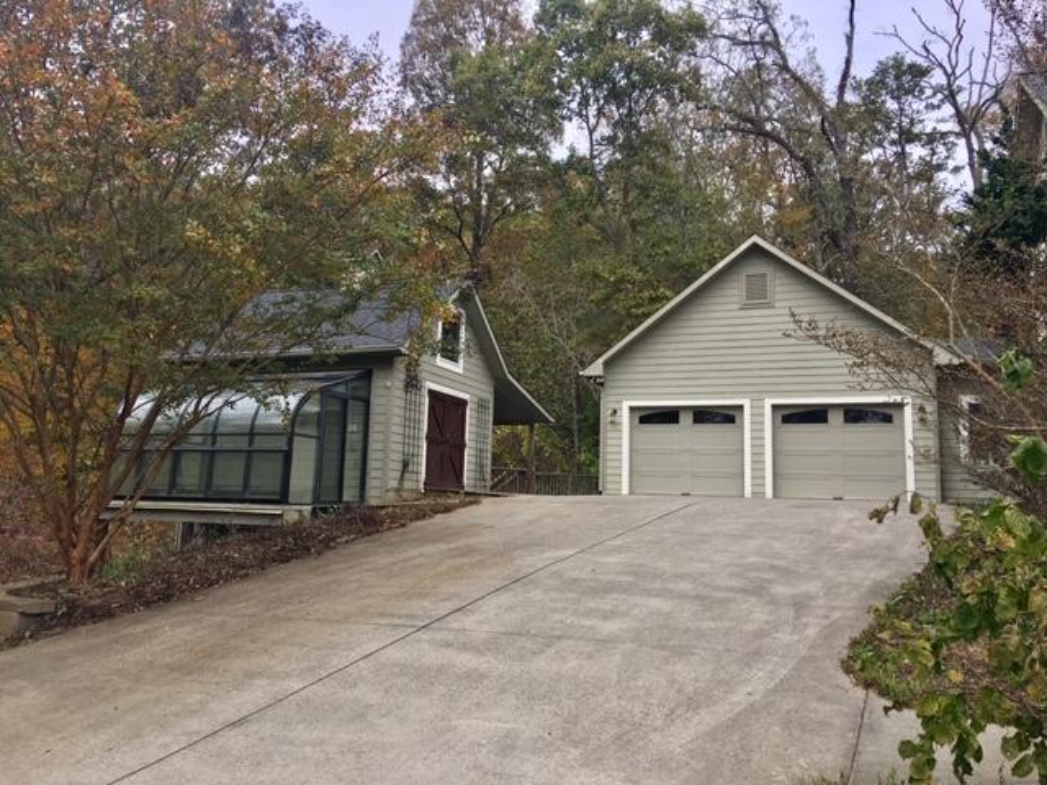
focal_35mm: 29
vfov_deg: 48.2
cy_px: 392
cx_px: 524
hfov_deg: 61.7
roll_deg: -1.9
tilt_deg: +8.8
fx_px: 877
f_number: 2.2
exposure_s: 1/413
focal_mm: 4.15
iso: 25
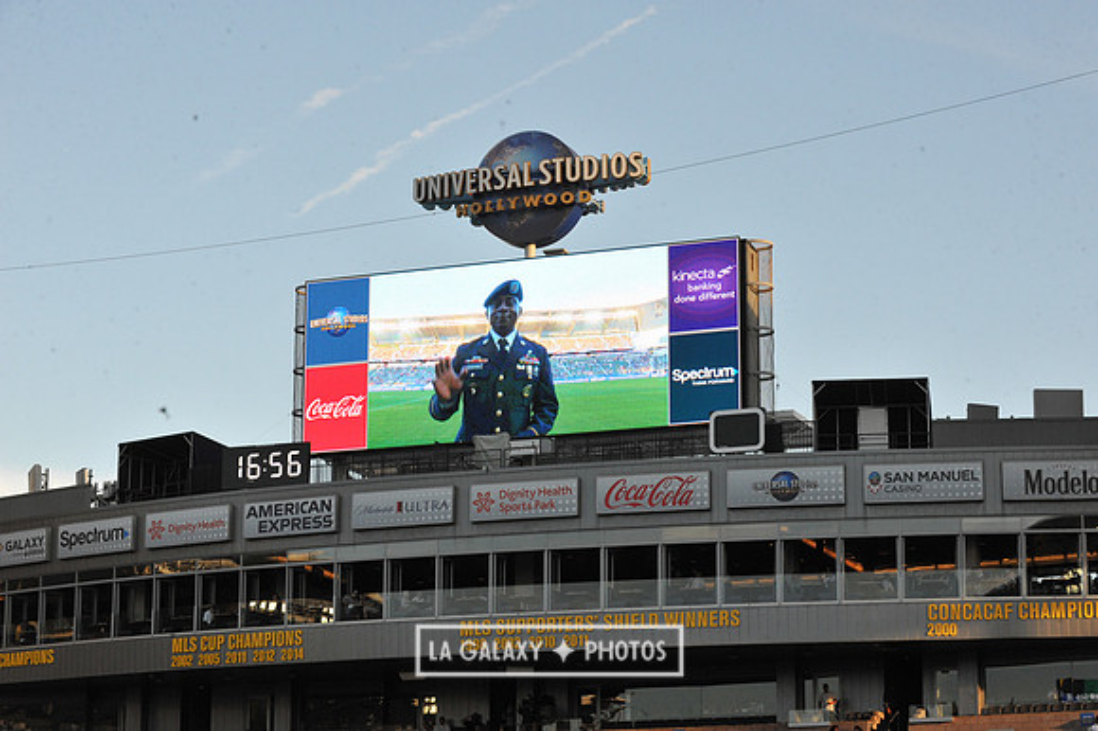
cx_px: 549
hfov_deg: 23.7
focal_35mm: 86
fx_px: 2621
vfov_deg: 15.9
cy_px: 366
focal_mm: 86
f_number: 13
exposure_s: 1/640
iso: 1600
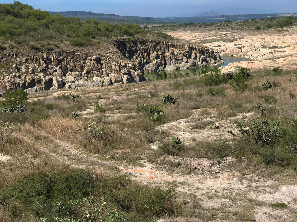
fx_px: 489
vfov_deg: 25.7
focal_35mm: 57
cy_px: 111
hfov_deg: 33.8
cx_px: 148
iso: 20
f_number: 2.8
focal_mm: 6.6
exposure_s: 1/948
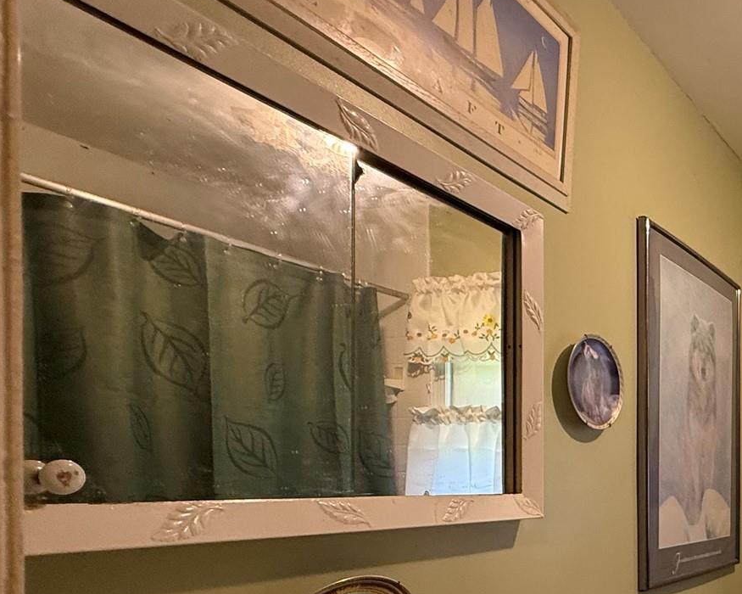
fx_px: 703
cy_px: 493
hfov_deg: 42.8
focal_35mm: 32
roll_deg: -0.3
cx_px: 825
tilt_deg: -0.9
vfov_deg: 43.2
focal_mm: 2.22
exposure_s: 1/60
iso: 200
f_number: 2.2
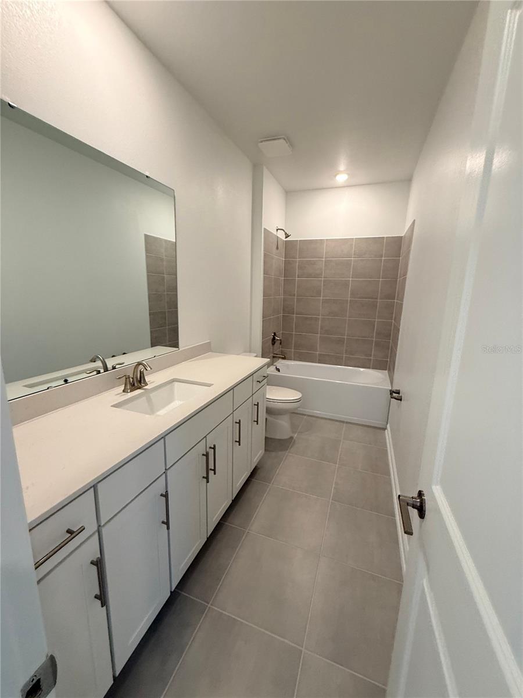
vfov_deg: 102.1
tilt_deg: -8.0
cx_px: 262
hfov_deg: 85.7
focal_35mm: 14
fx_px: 282
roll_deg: -1.6
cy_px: 349
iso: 200
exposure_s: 1/120
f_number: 2.2
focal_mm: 2.22
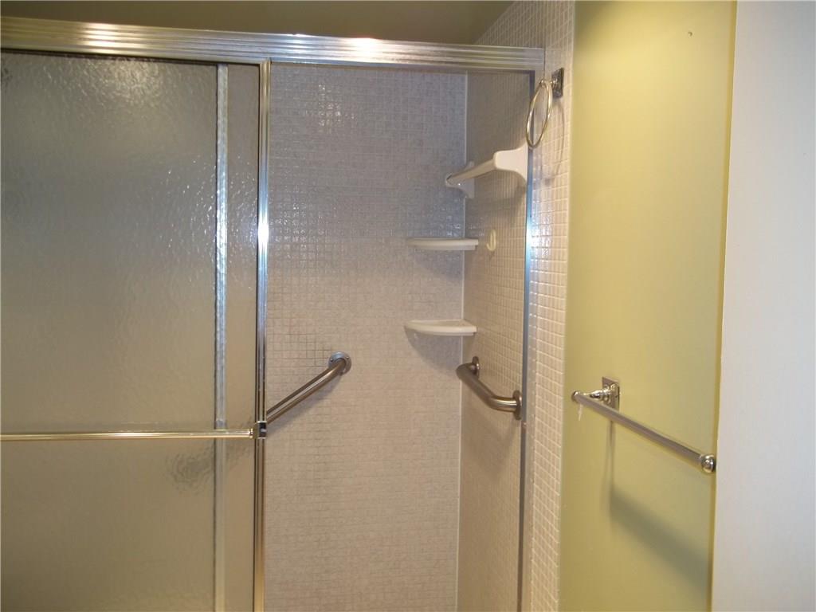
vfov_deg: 44.2
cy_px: 306
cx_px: 408
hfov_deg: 56.8
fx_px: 754
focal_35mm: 32
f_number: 2.9
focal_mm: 5.7
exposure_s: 1/30
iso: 80
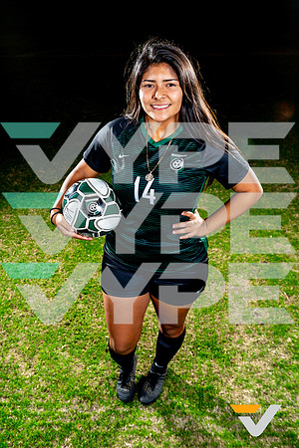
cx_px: 150
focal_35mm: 32
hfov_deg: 41.1
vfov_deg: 58.7
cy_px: 224
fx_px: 399
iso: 100
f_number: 5.6
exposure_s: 1/125
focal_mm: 32
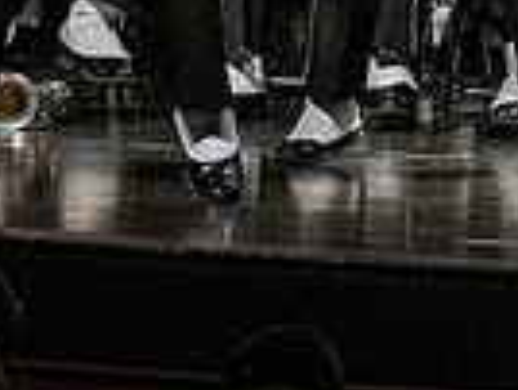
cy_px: -293
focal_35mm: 934
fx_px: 14002
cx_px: 785
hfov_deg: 2.1
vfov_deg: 1.6
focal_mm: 150
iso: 4000
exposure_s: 1/500
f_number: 4
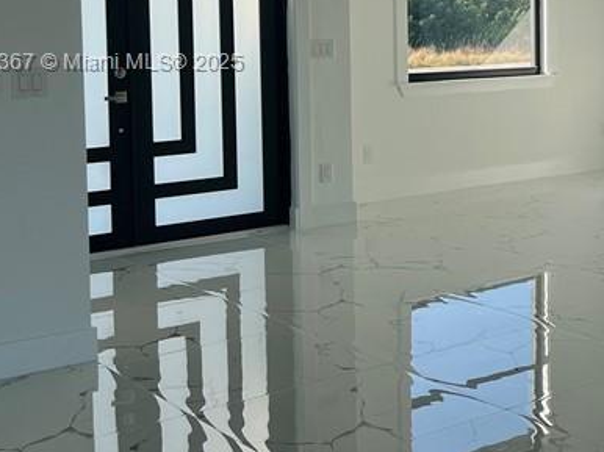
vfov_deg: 20.9
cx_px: 718
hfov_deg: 25.4
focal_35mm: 69
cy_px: 64
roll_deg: +0.2
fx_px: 1203
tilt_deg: -4.0
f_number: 1.5
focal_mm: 5.7
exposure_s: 1/1048
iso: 50
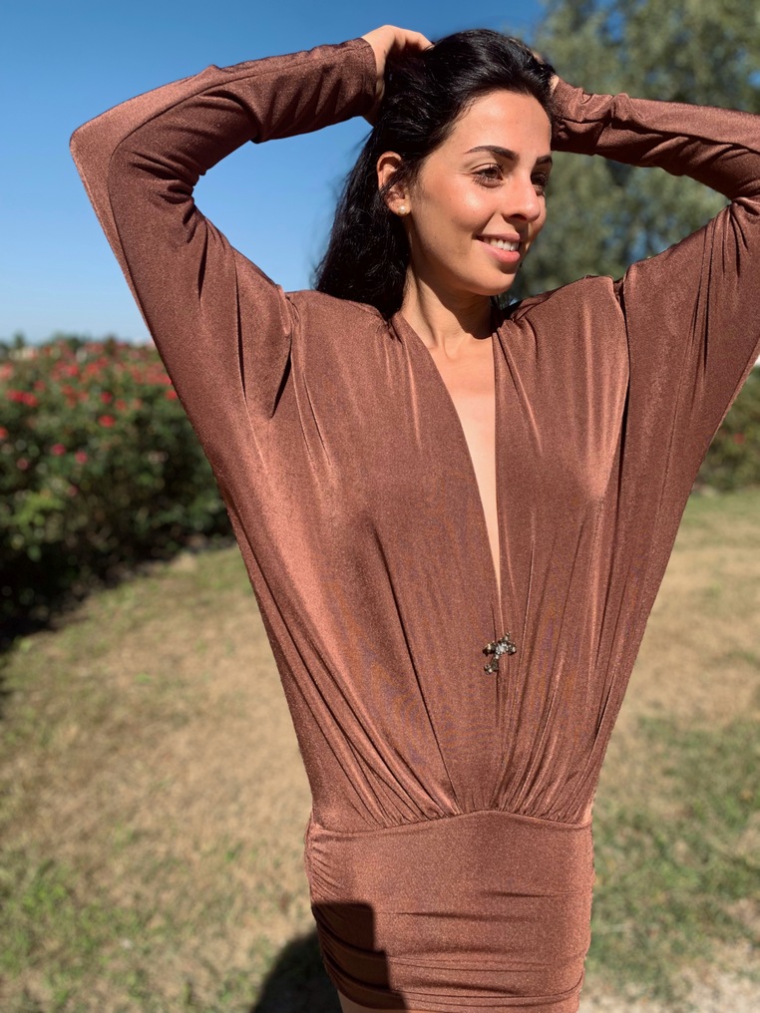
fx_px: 761
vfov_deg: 67.3
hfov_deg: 53.1
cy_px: 506
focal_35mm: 26
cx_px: 380
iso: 25
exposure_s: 1/2481
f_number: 1.8
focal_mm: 4.25
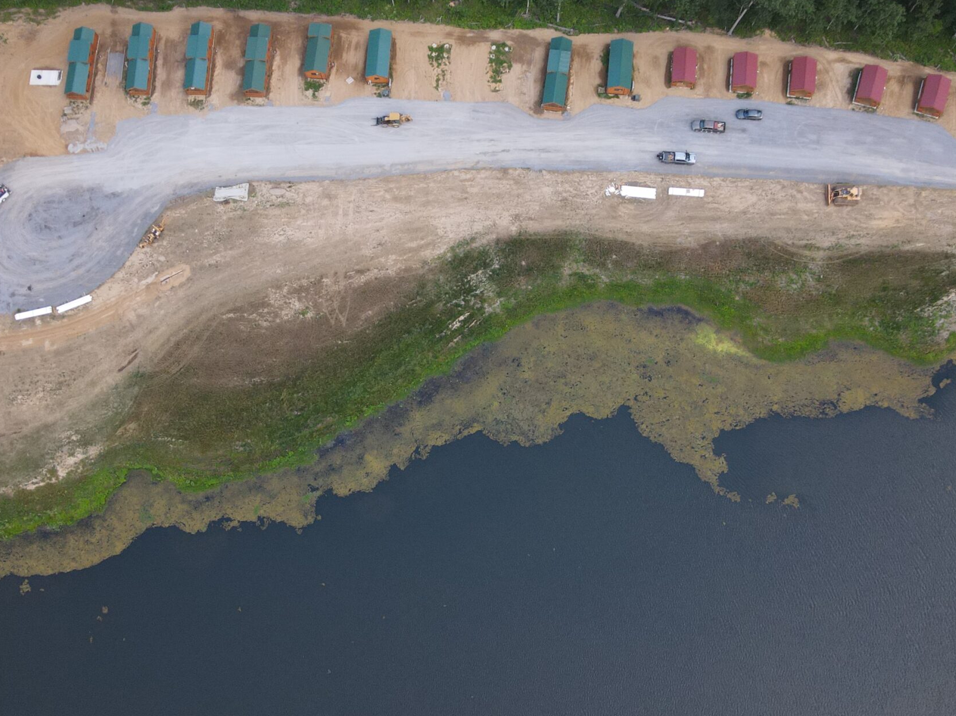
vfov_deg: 38.6
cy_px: 311
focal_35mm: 37
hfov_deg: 50.1
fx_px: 1022
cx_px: 455
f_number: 2.8
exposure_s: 1/12.5
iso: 420
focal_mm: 4.5
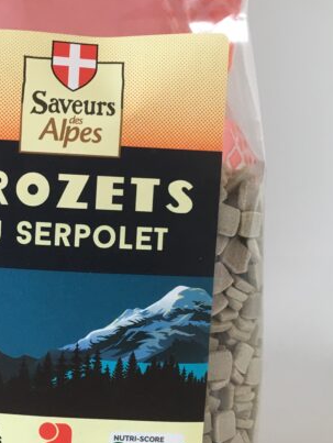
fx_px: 730
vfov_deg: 33.7
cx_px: 75
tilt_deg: -11.7
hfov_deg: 25.3
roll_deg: +1.5
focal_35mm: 57
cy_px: 235
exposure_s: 1/33
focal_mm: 4.15
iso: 100
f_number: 2.2
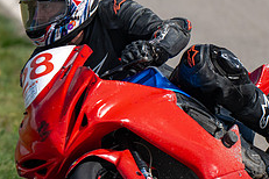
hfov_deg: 1.4
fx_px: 11237
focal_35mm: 1504
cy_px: 105
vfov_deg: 0.9
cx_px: 50
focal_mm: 600
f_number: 6.3
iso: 160
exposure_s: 1/1250
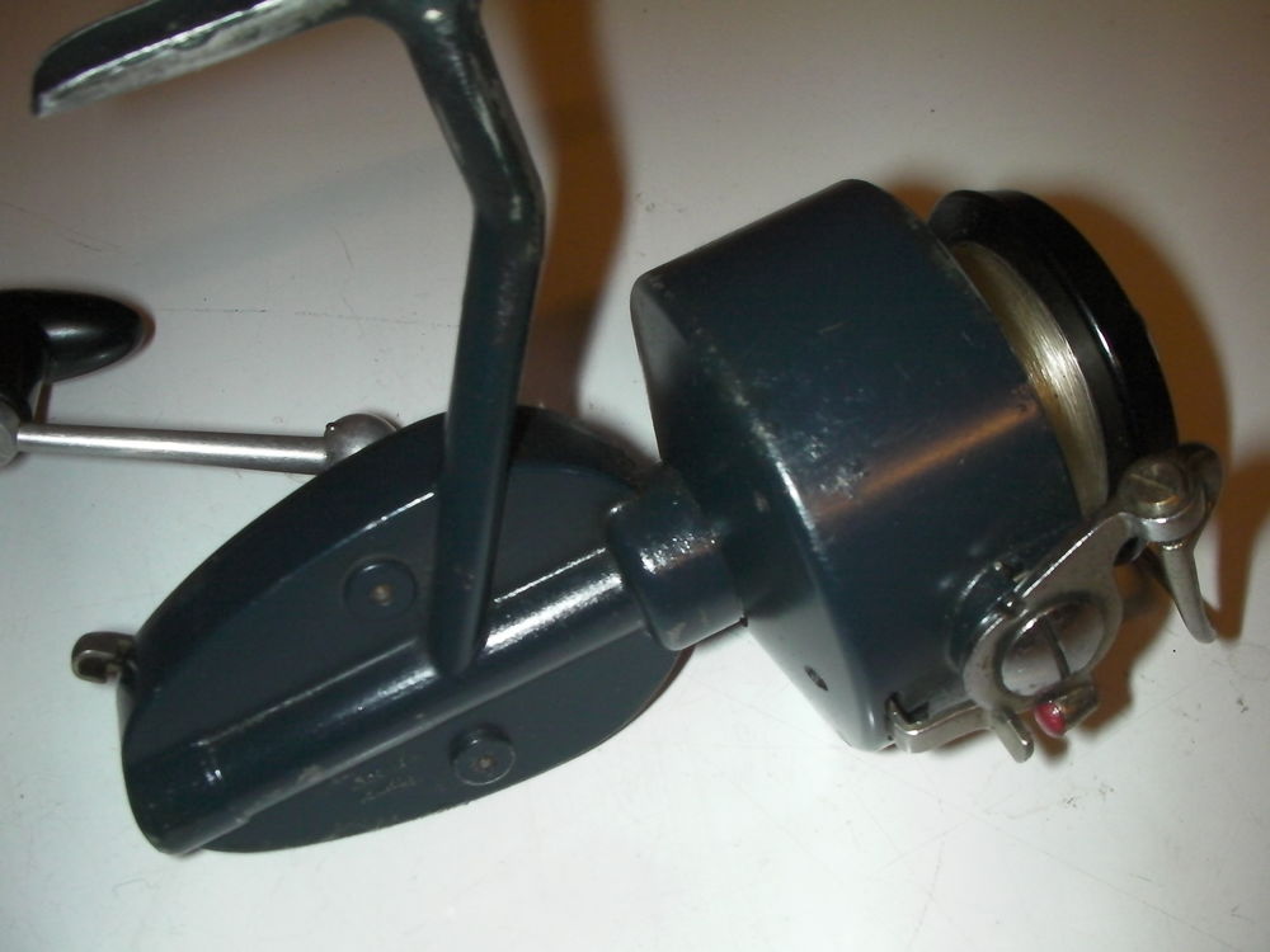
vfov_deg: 37.7
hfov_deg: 49.0
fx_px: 1394
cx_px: 635
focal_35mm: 38
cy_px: 476
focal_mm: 6.3
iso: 200
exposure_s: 1/30
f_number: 5.6
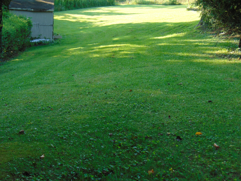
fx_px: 348
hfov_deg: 38.2
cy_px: 90
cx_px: 120
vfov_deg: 29.1
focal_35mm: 50
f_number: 3.5
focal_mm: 9
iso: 80
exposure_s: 1/60
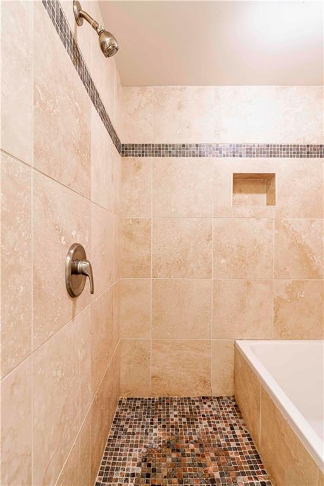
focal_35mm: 16
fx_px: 216
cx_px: 162
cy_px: 243
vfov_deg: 96.7
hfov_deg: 73.7
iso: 100
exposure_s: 1/2.5
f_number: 8
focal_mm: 16
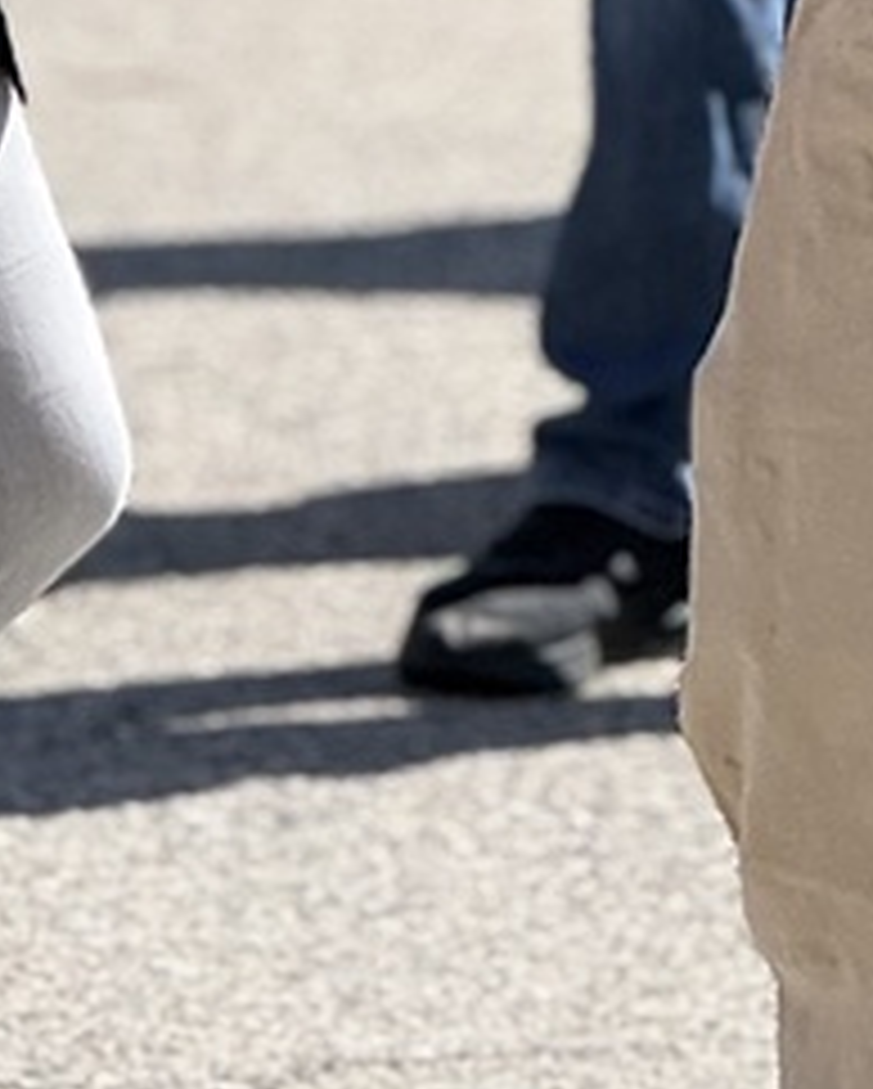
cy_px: -904
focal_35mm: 495
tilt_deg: -4.7
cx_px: 225
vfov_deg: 3.9
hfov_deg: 3.1
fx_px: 15967
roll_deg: -1.6
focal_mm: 15.66
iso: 64
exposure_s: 1/1248
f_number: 2.8
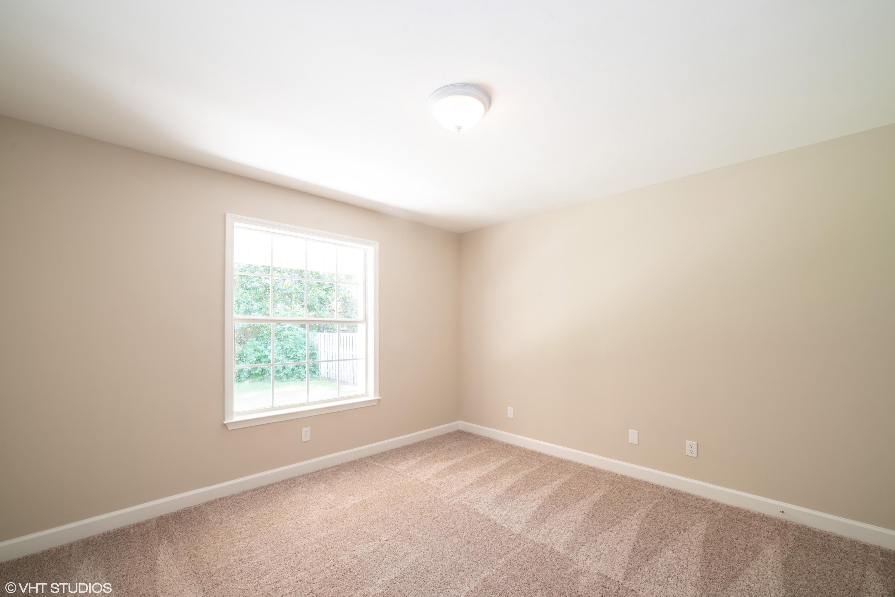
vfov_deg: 81.2
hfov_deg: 104.2
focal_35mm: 14
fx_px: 348
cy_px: 298
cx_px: 448
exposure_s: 1/1.25
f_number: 8
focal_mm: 14
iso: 100
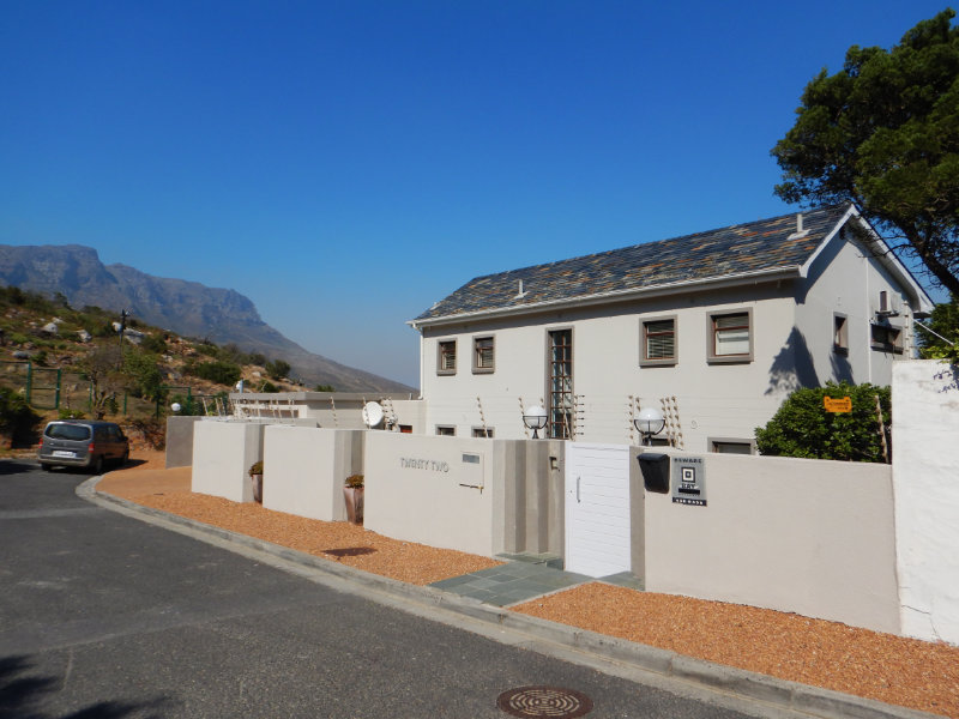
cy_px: 360
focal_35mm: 24
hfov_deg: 71.6
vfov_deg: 56.8
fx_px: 665
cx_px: 480
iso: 125
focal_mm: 4.3
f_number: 8.2
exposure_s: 1/500
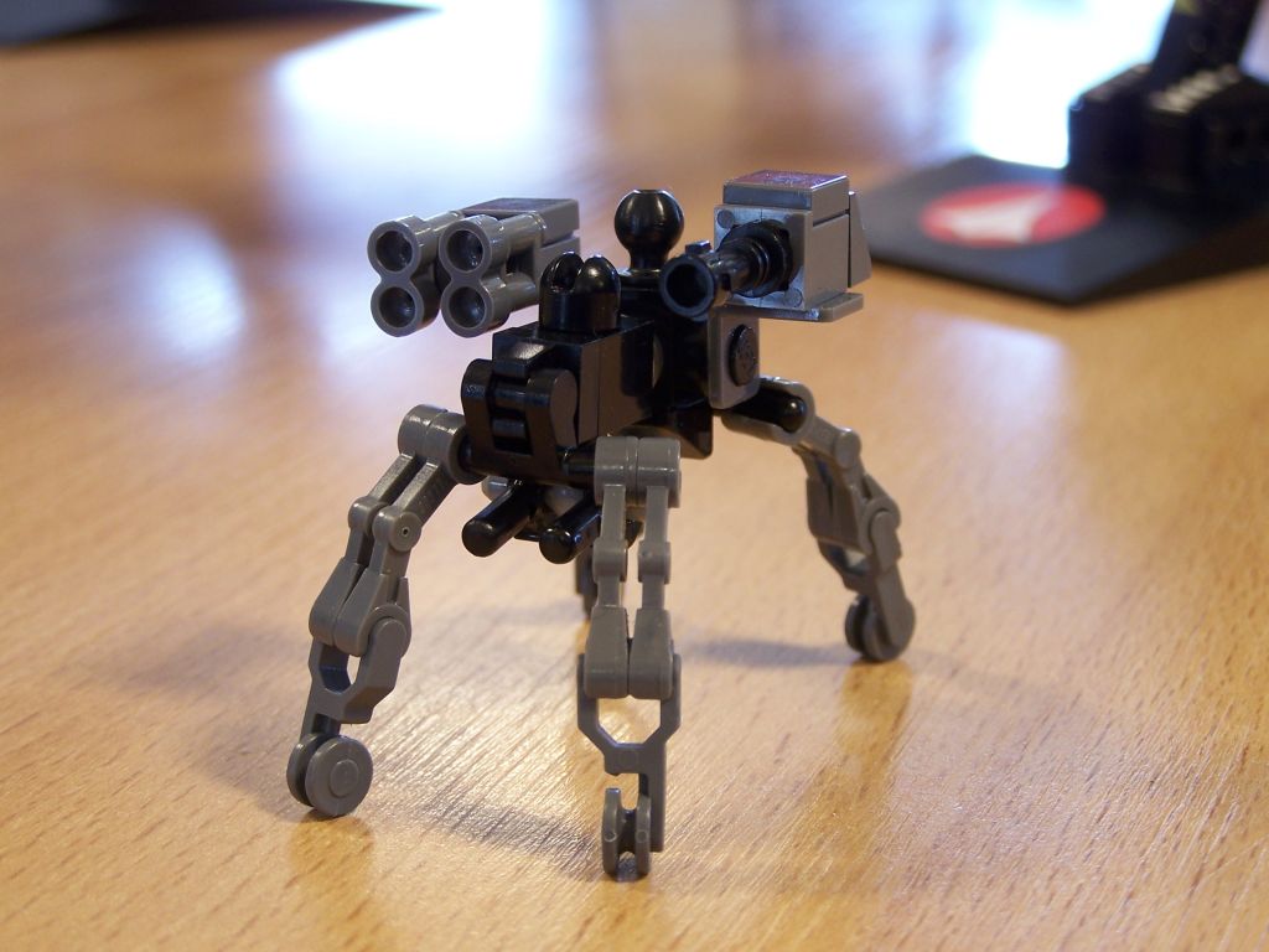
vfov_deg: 19.6
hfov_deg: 26.0
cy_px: 476
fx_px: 2749
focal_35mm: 75
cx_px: 634
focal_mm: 12.4
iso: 80
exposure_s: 1/6
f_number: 3.2
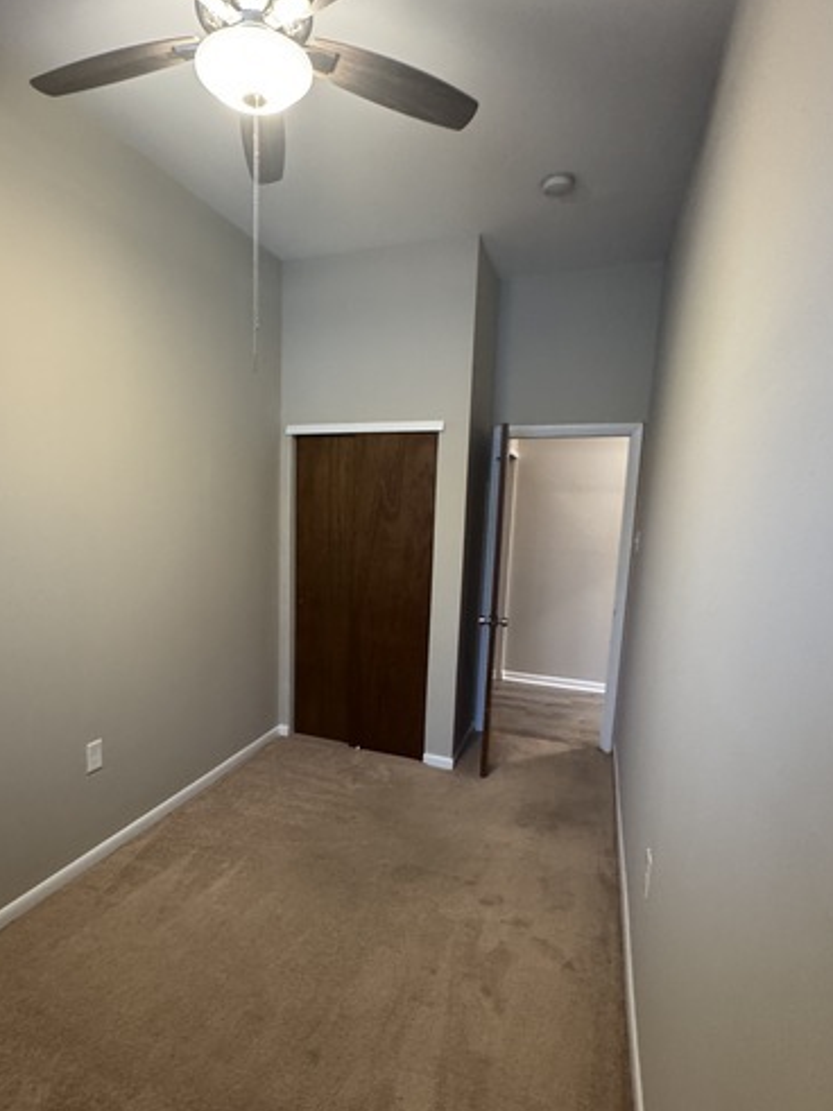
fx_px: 610
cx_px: 342
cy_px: 598
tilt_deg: -9.6
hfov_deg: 68.1
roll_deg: -1.6
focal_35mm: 19
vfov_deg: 84.5
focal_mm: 2.22
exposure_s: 1/60
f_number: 2.2
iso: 640
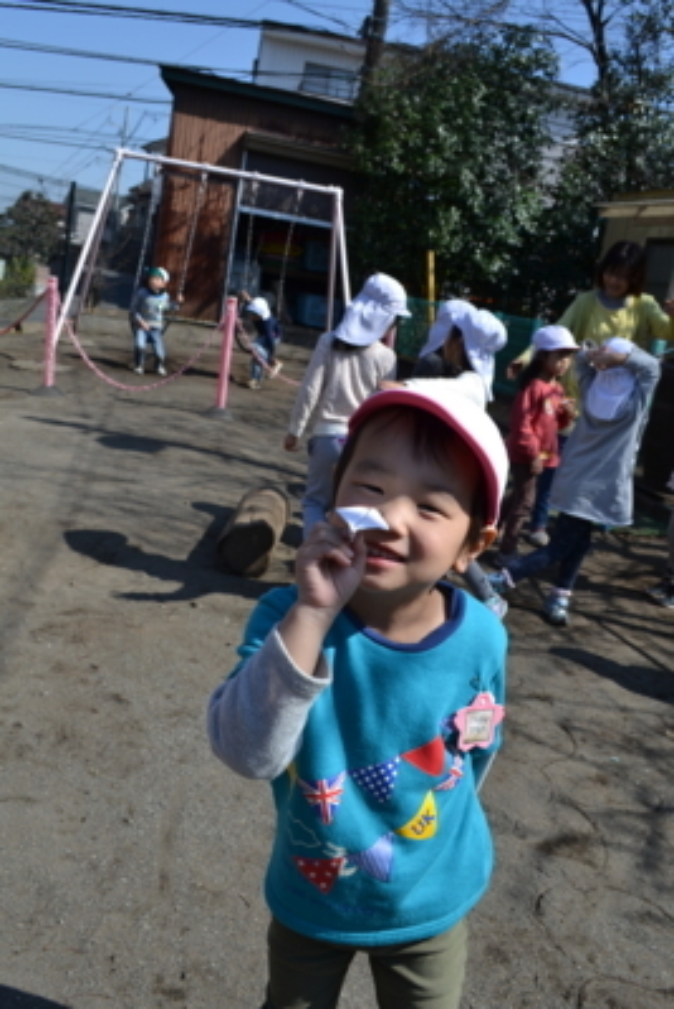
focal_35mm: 33
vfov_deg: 57.2
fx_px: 926
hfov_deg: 40.0
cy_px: 504
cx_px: 337
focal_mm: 22
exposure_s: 1/250
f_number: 8
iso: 100
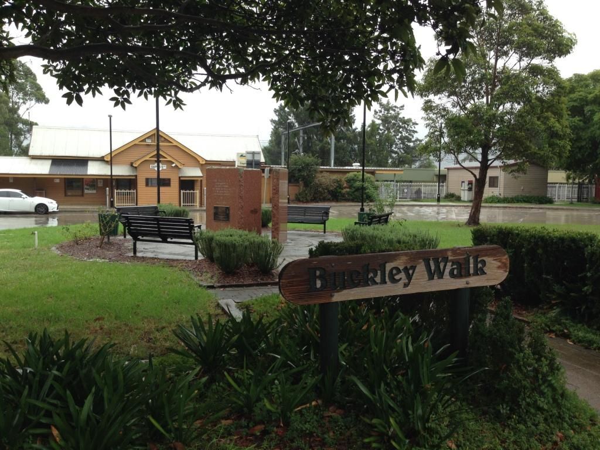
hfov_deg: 55.4
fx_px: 572
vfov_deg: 42.9
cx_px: 300
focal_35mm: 33
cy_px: 225
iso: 50
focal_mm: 4.12
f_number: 2.4
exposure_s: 1/437
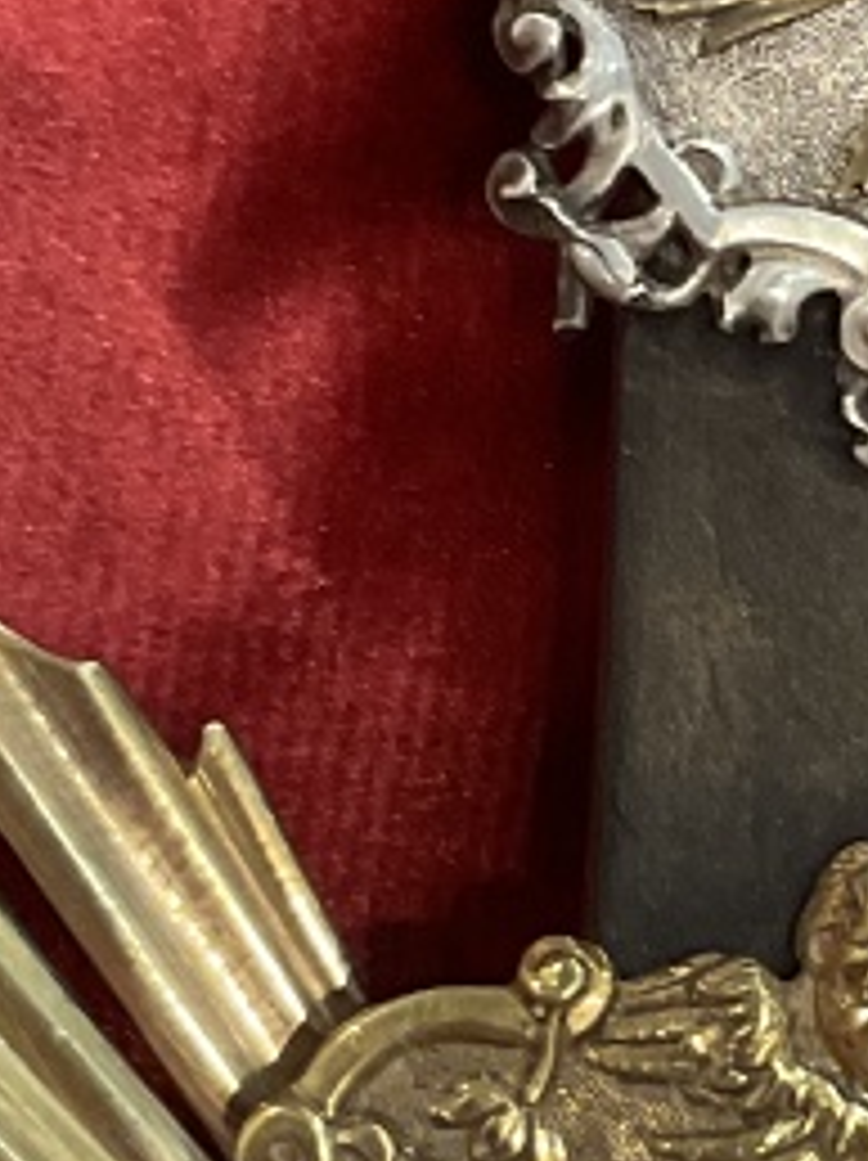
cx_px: 868
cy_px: 508
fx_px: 4521
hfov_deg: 10.9
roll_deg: -2.2
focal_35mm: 135
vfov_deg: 14.6
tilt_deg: -14.2
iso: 200
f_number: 1.8
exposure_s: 1/40
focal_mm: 3
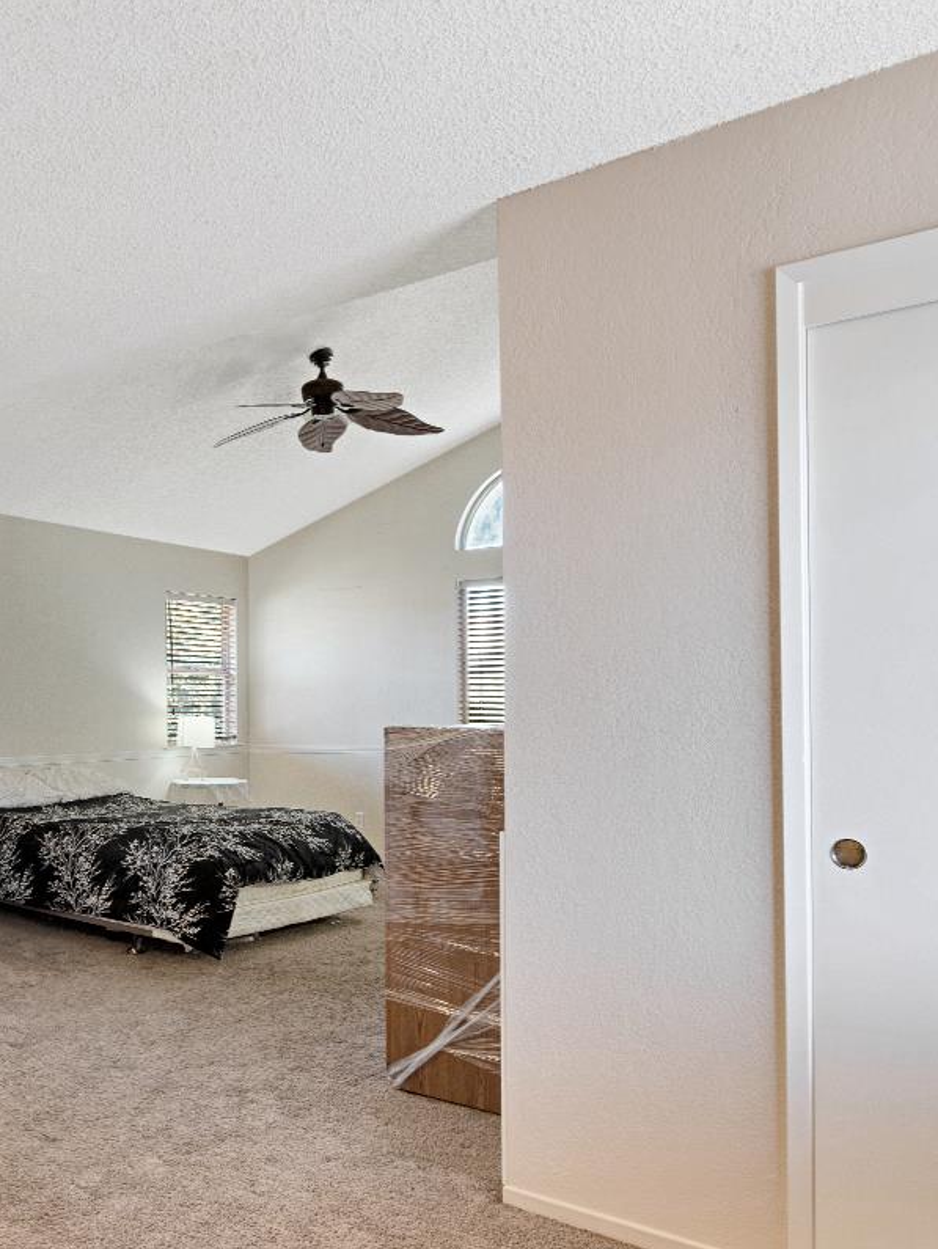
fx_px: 1080
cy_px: 705
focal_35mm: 30
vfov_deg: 59.9
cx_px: 135
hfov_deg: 43.8
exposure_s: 1/8
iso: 400
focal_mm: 11
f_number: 8
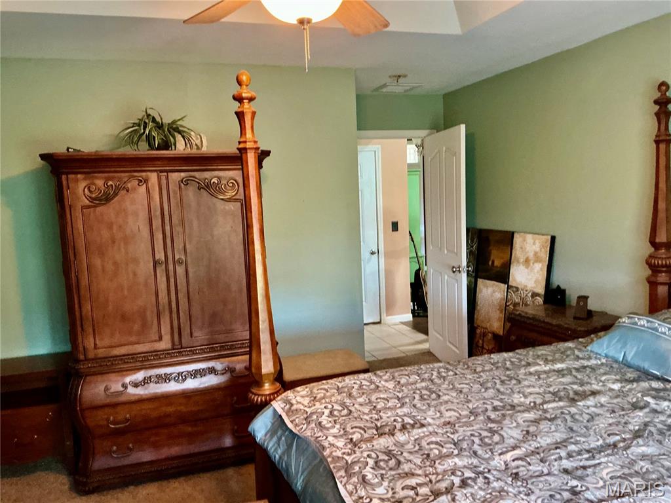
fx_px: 562
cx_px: 336
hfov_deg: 61.7
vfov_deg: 48.2
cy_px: 252
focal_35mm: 29
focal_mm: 3
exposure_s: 1/30
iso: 320
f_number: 1.8
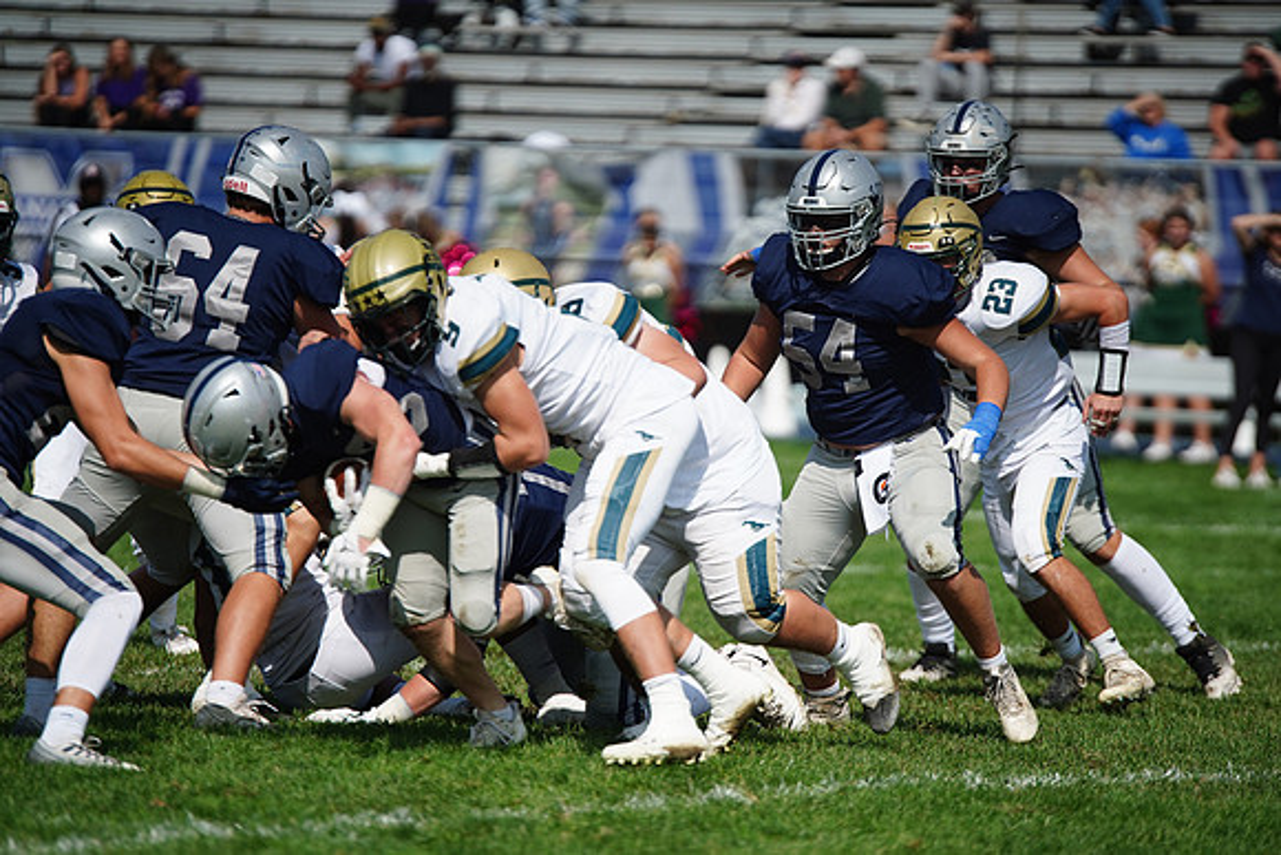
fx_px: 10677
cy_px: 428
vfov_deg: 4.6
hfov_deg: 6.9
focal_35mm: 300
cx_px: 640
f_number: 2.8
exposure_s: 1/8000
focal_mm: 300
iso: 400
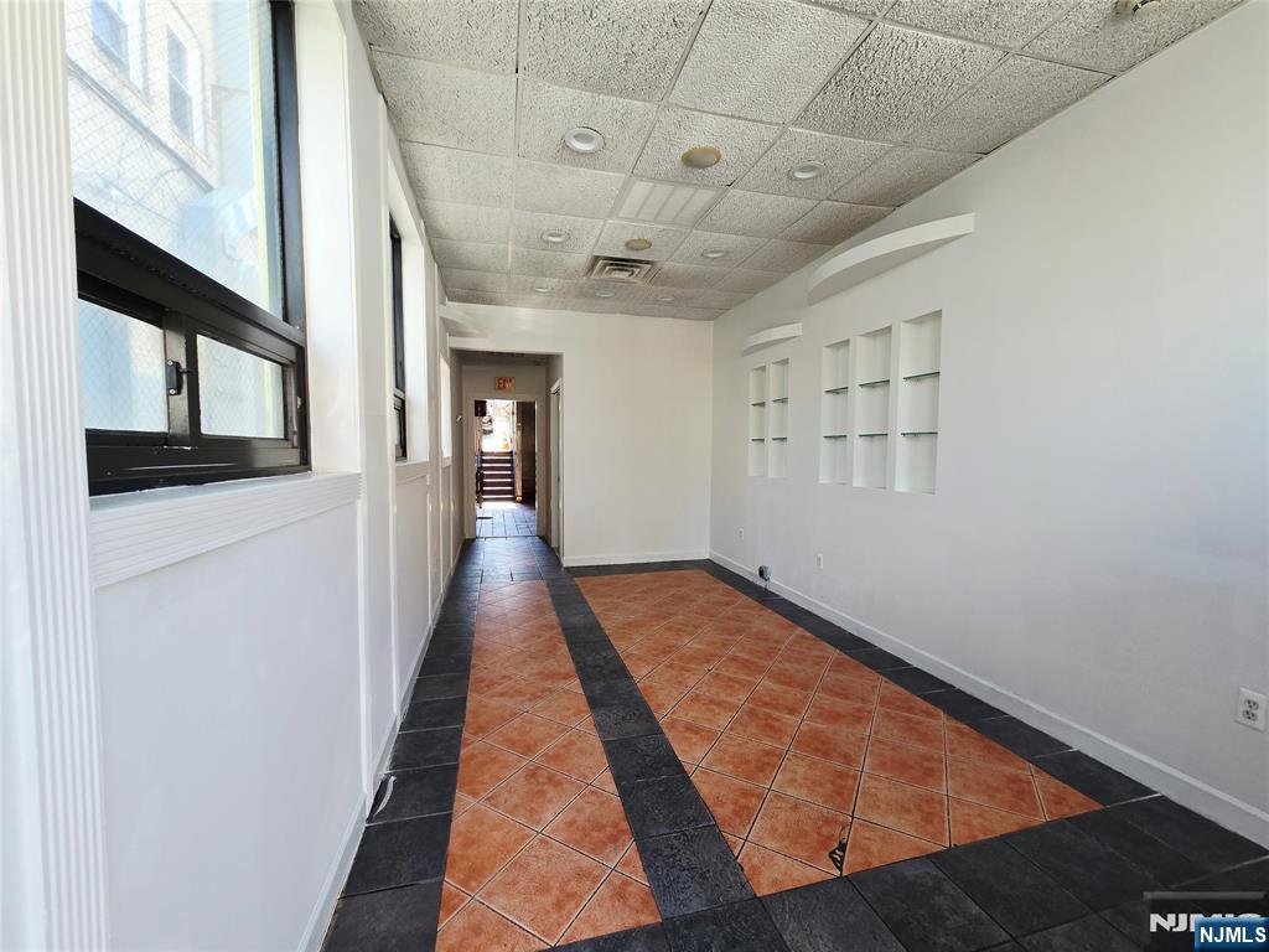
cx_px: 634
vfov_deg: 89.9
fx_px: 477
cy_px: 476
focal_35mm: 13
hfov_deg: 106.2
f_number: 2.2
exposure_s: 1/120
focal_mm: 2.2
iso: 64
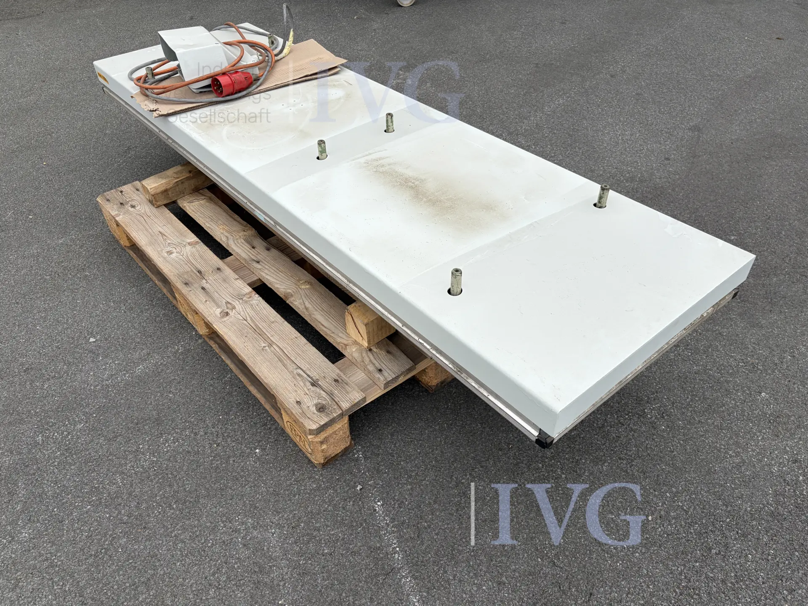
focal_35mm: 26
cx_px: 404
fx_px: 607
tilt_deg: -40.9
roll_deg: +3.6
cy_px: 303
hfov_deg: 67.3
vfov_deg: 53.1
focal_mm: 5.96
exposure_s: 1/1032
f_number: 1.6
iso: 50
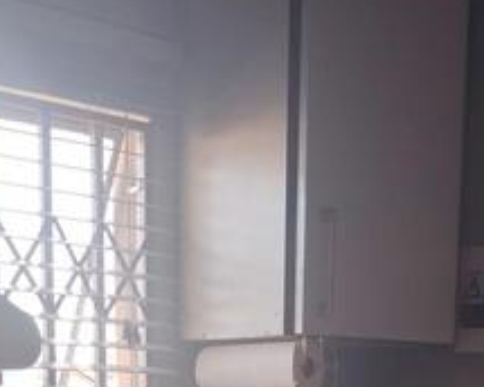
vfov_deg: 15.7
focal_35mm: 87
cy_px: 646
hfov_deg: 22.0
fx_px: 1246
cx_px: 221
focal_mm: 5.25
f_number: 1.75
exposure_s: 1/50
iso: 108
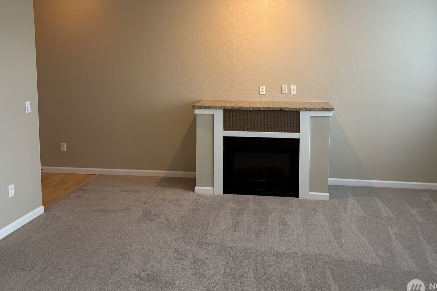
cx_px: 227
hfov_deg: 57.2
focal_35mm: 33
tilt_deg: -6.1
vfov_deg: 39.6
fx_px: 401
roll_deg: -0.3
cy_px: 102
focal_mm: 5.96
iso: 125
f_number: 1.6
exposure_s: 1/60
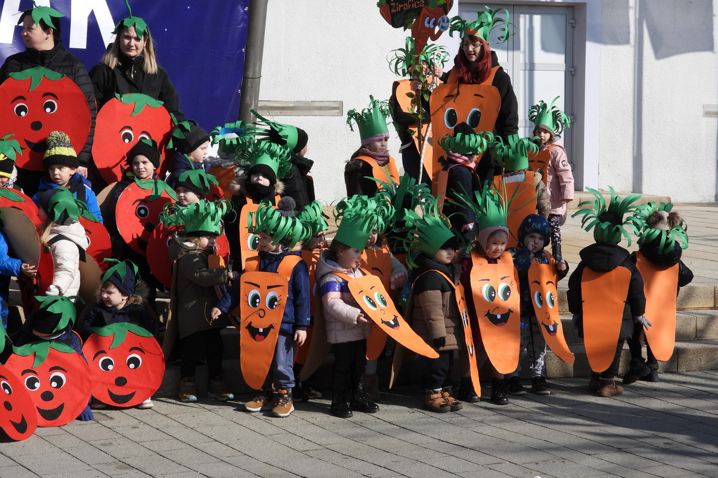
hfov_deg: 24.2
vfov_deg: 16.3
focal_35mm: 84
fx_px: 1675
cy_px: 232
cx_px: 357
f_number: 3.5
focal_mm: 14.4
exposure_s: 1/1250
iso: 100
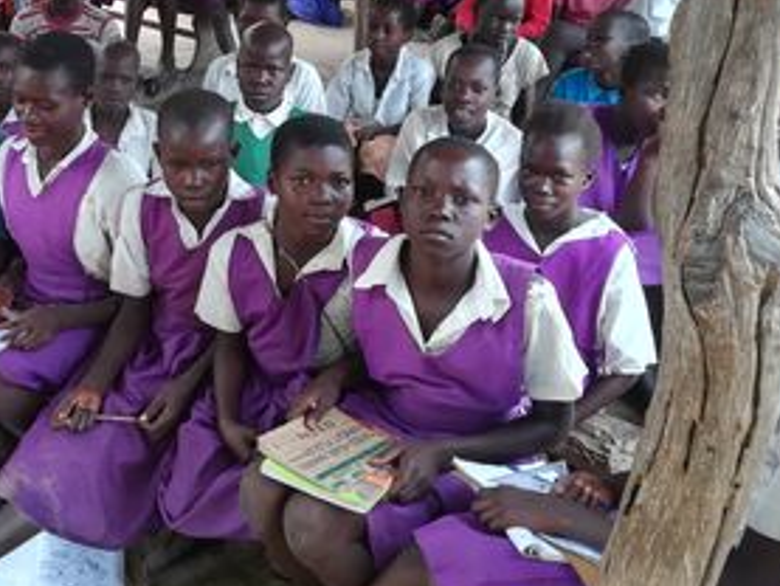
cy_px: 149
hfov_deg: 38.6
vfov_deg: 29.8
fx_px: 1082
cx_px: 194
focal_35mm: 48
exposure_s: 1/50
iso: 64
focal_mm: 3.83
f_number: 2.2
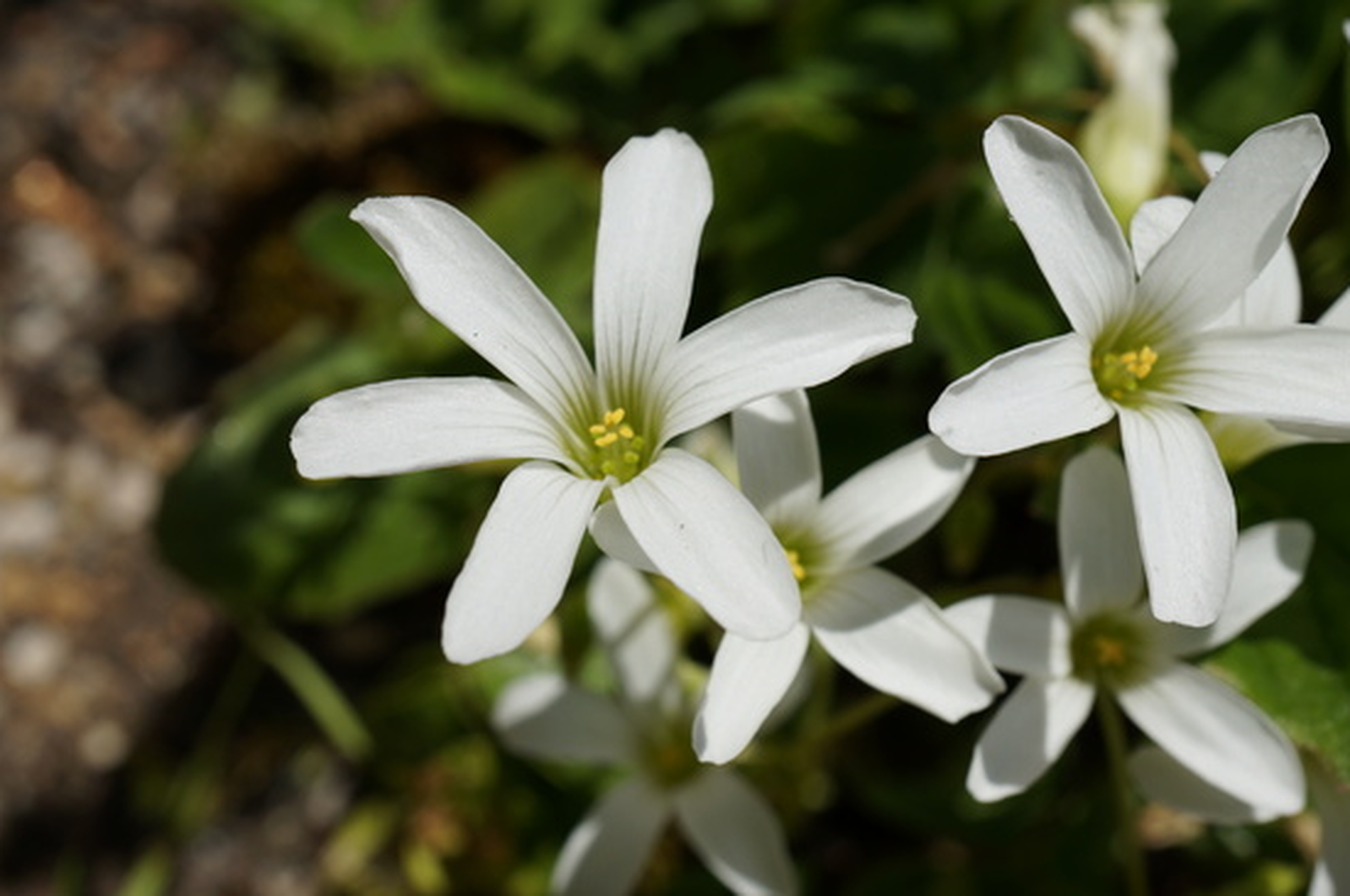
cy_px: 464
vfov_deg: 27.5
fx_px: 1835
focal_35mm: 49
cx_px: 681
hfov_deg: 40.4
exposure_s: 1/400
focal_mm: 30
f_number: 9
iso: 100
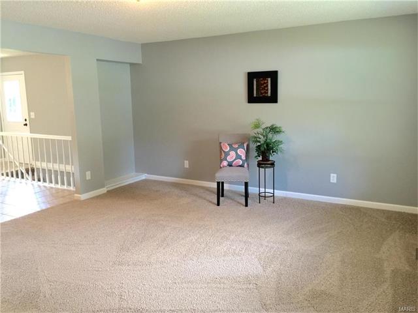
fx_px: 350
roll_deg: +0.1
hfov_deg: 61.7
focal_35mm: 29
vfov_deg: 48.2
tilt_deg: -9.3
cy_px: 156
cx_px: 209
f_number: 2.2
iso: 80
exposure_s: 1/15
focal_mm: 4.15
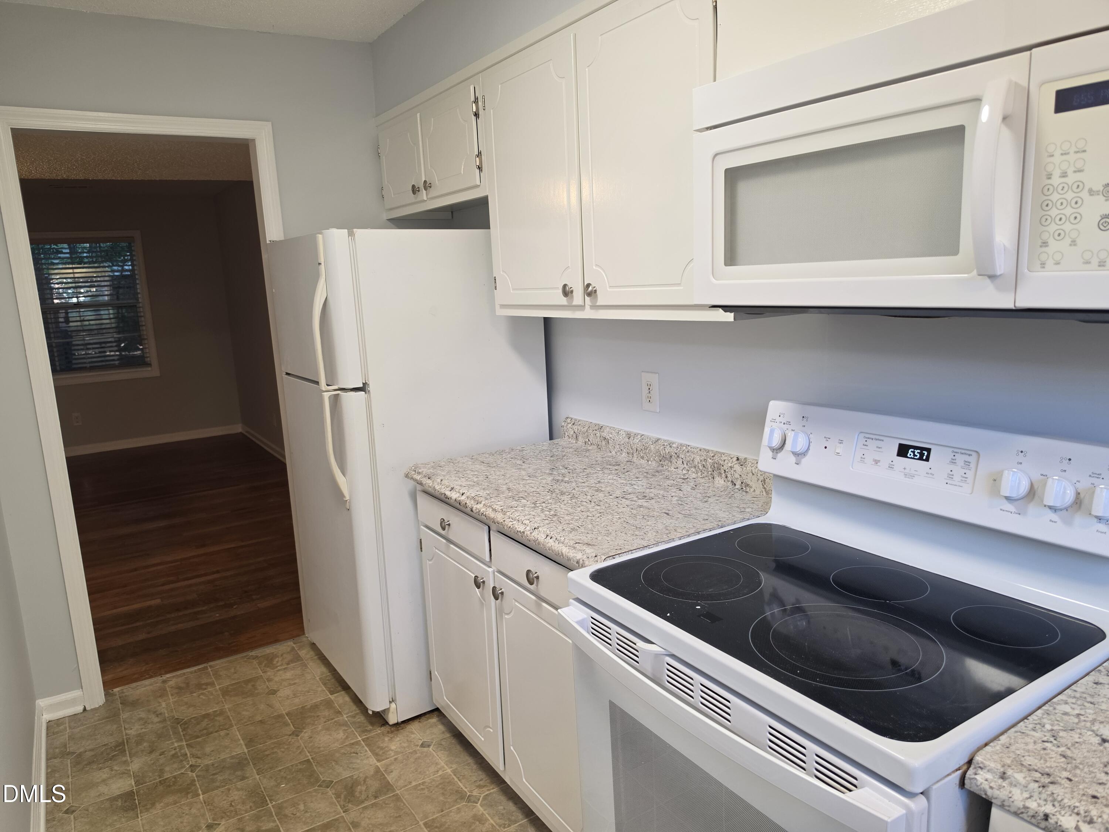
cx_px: 554
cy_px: 416
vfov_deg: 58.9
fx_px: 737
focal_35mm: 23
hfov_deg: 73.9
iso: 125
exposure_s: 1/120
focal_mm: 6.5
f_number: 1.4
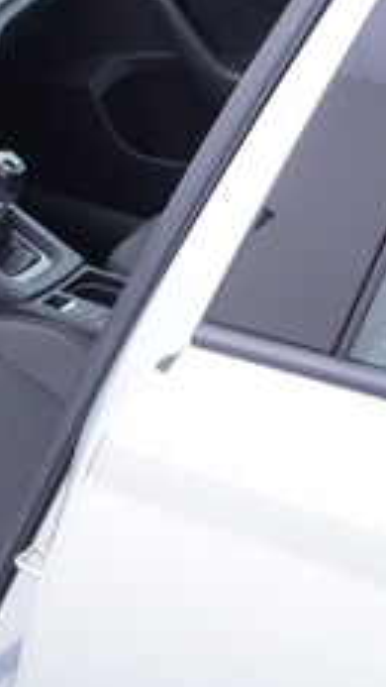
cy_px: 296
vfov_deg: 23.6
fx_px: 1637
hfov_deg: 12.0
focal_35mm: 90
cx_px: -377
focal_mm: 24
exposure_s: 1/40
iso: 160
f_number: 2.8
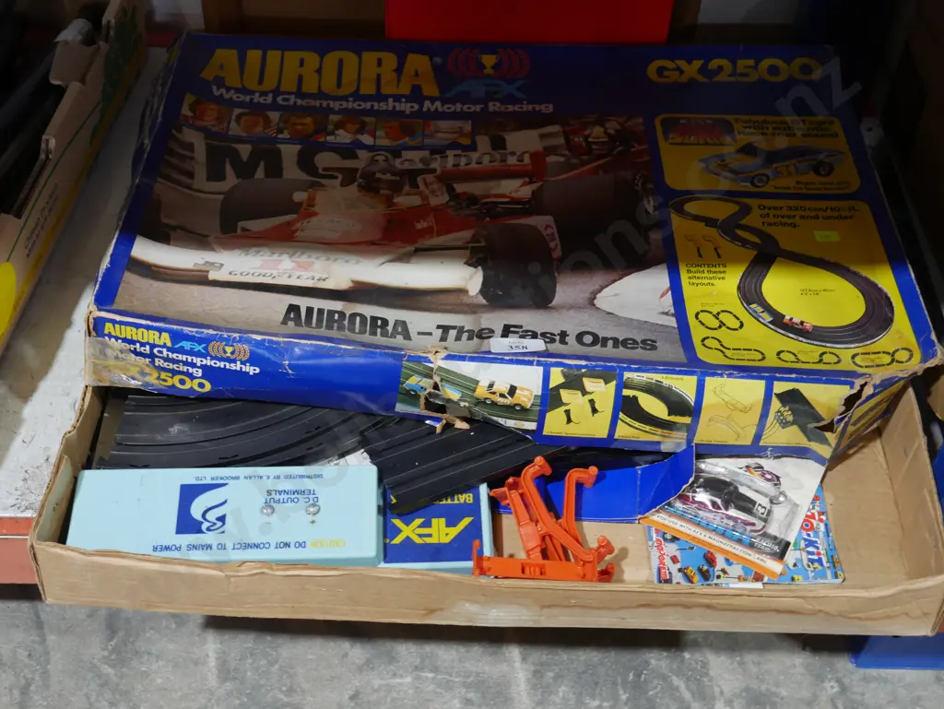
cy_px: 354
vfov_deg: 31.5
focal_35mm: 46
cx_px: 472
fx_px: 1255
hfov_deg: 41.2
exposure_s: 1/60
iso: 800
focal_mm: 23
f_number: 5.1
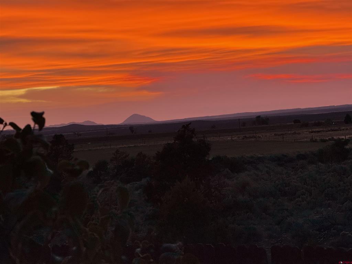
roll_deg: +2.8
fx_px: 1220
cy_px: 132
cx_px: 176
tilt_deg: +0.6
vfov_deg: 12.3
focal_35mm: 120
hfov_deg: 16.4
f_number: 2.8
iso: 250
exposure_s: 1/96
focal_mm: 15.66
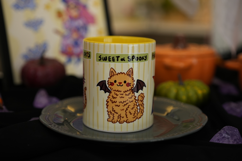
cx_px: 121
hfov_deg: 39.6
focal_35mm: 50
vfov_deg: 27.0
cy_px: 80
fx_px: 336
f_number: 2.8
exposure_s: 1/200
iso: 1000
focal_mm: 50
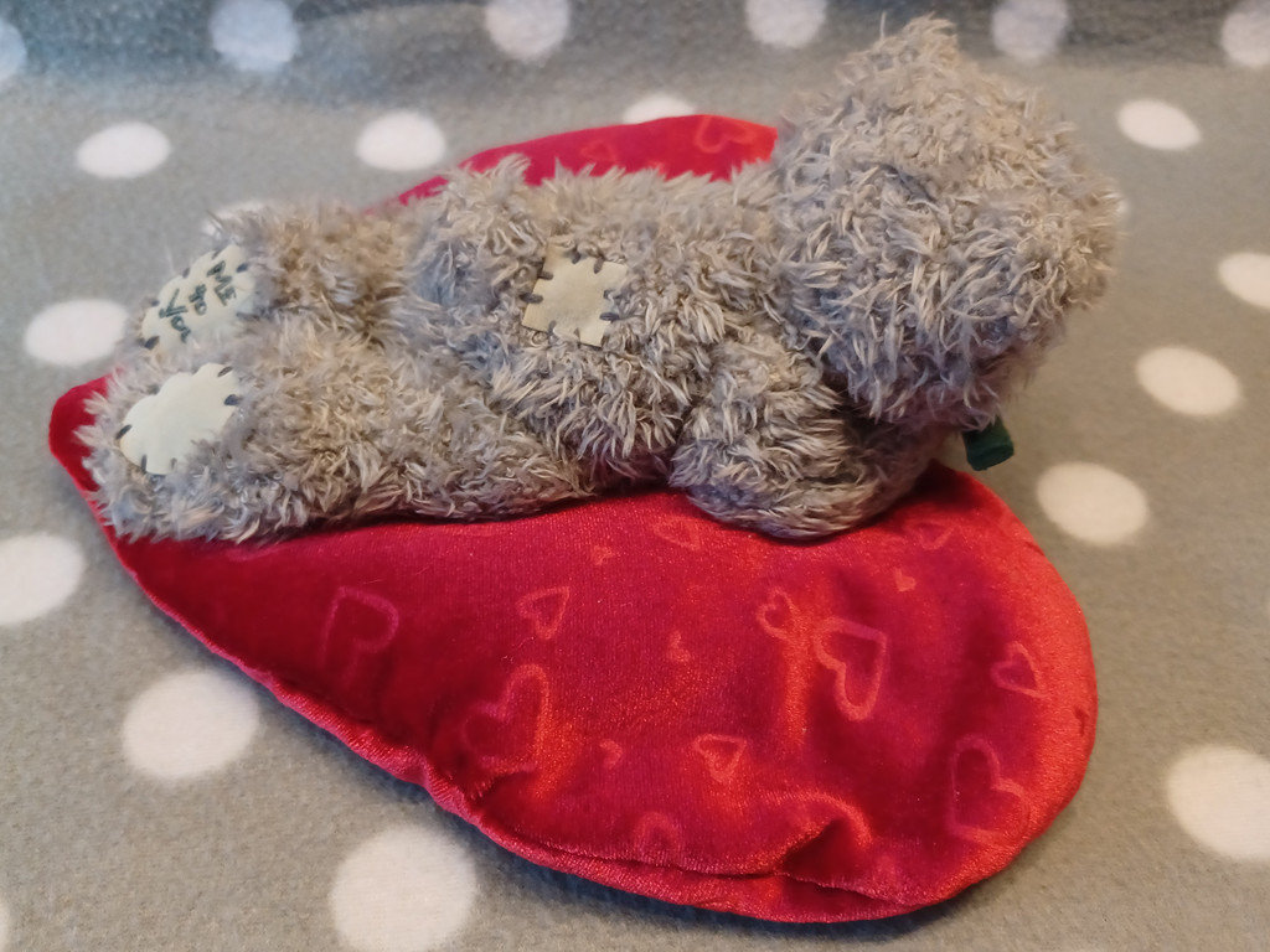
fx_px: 917
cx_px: 635
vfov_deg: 54.9
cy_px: 476
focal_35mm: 25
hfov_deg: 69.4
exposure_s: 1/25
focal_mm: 4.6
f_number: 1.8
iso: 640
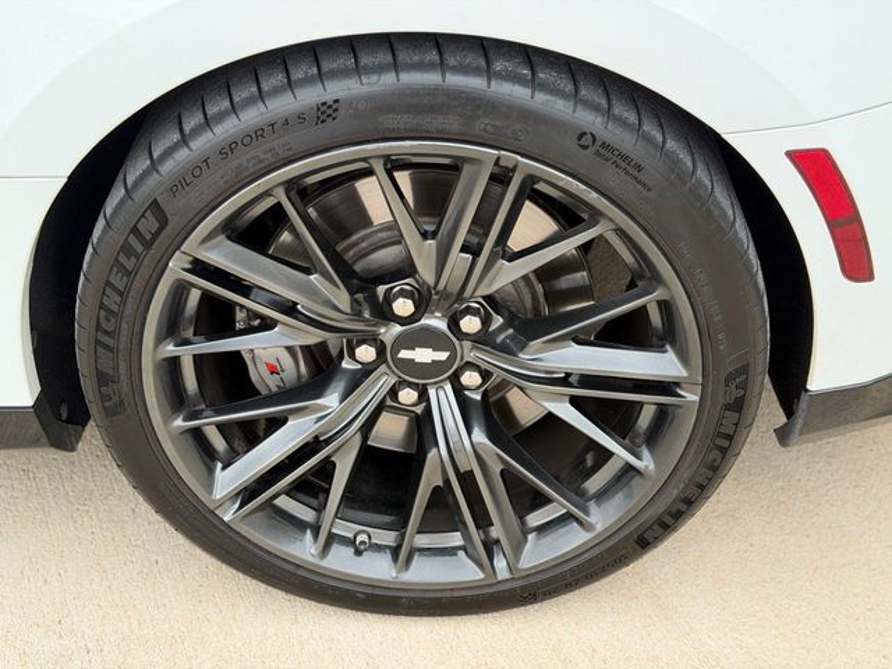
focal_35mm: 48
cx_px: 446
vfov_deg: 30.3
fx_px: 1237
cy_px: 334
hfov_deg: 39.7
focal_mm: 6.76
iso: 100
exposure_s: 1/636
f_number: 1.78
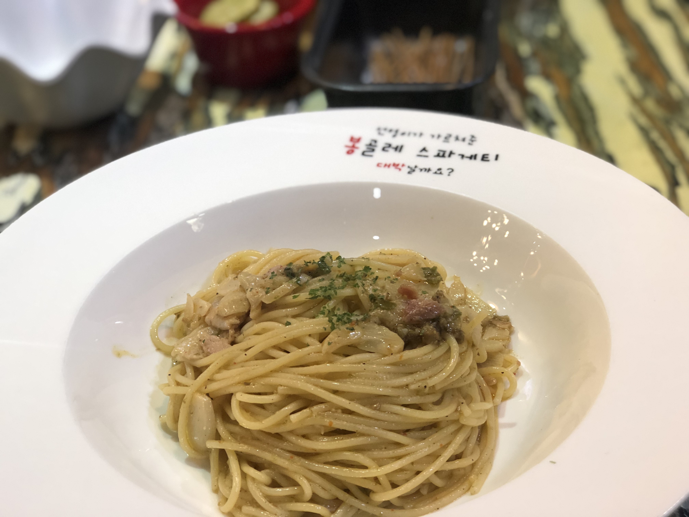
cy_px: 258
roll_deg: +4.6
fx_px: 1135
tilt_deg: -35.3
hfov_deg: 33.8
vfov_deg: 25.7
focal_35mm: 57
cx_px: 344
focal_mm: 6.6
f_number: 2.8
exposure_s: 1/30
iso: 125
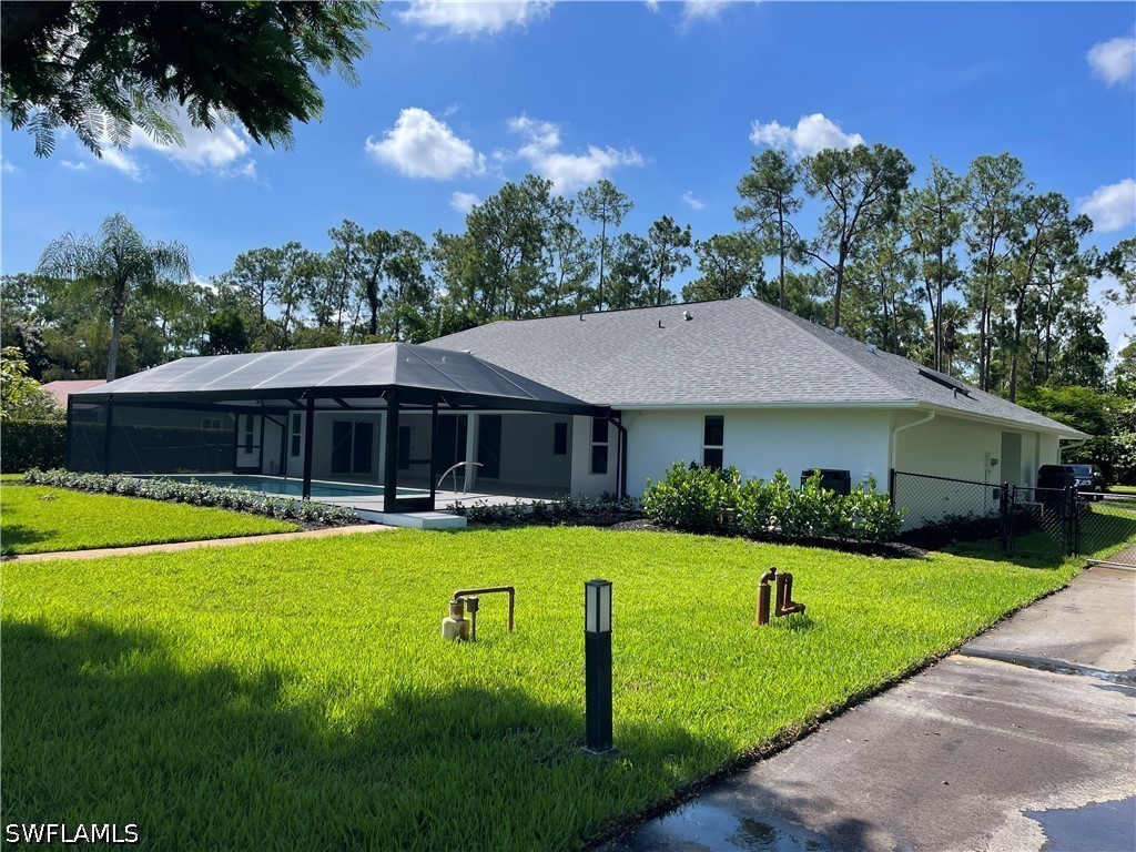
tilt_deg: +0.3
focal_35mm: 25
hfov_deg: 69.4
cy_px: 426
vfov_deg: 54.9
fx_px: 820
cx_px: 568
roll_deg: -1.9
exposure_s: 1/2786
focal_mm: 5.1
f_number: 1.6
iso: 32
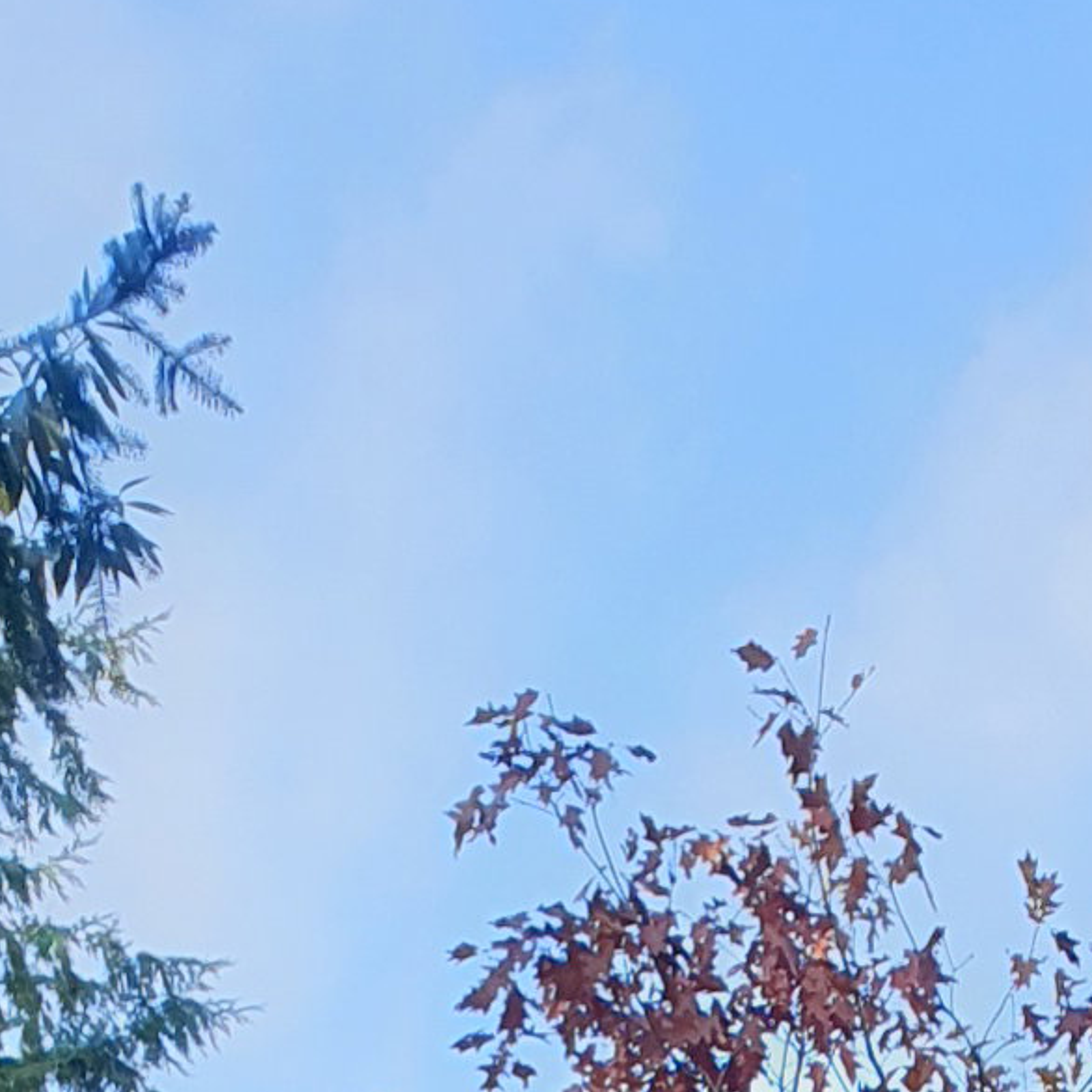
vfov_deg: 8.7
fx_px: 5639
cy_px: 3492
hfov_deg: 10.9
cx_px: 1252
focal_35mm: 158
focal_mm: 4.3
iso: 50
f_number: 2.4
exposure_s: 1/178
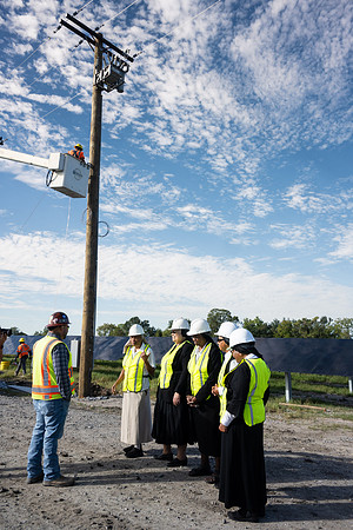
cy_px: 265
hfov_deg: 46.4
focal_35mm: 28
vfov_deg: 65.5
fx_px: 412
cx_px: 176
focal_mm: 28
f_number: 16
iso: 200
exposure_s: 1/160
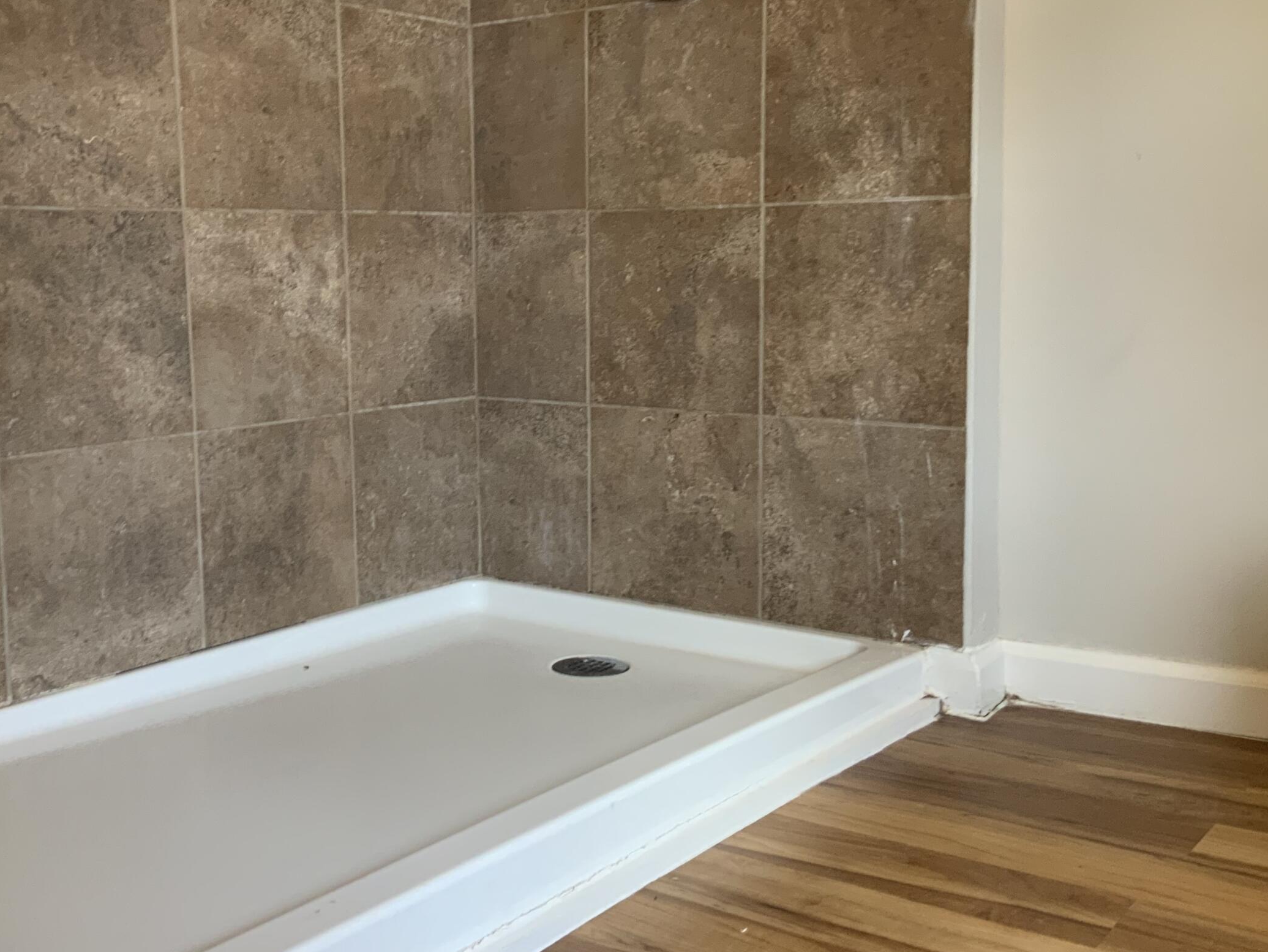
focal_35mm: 42
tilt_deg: -3.9
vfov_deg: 34.3
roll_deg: +1.8
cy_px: 411
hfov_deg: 44.4
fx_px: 1539
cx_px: 476
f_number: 1.8
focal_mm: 3
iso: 80
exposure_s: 1/60
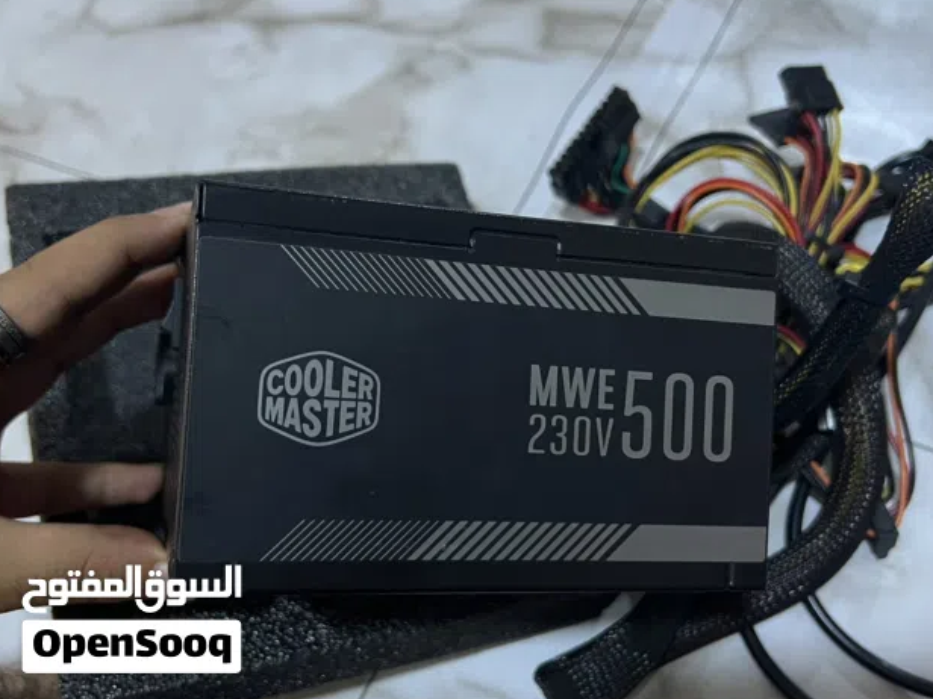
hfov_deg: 65.3
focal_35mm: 27
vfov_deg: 51.4
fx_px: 728
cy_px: 346
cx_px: 470
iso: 200
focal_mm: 5.7
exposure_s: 1/51
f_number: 1.5
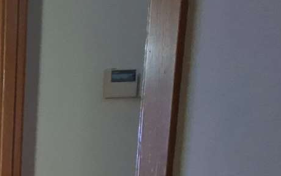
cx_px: -163
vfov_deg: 25.6
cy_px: 212
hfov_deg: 26.8
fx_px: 345
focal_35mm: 45
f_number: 2.2
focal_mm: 1.74
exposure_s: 1/50
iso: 125
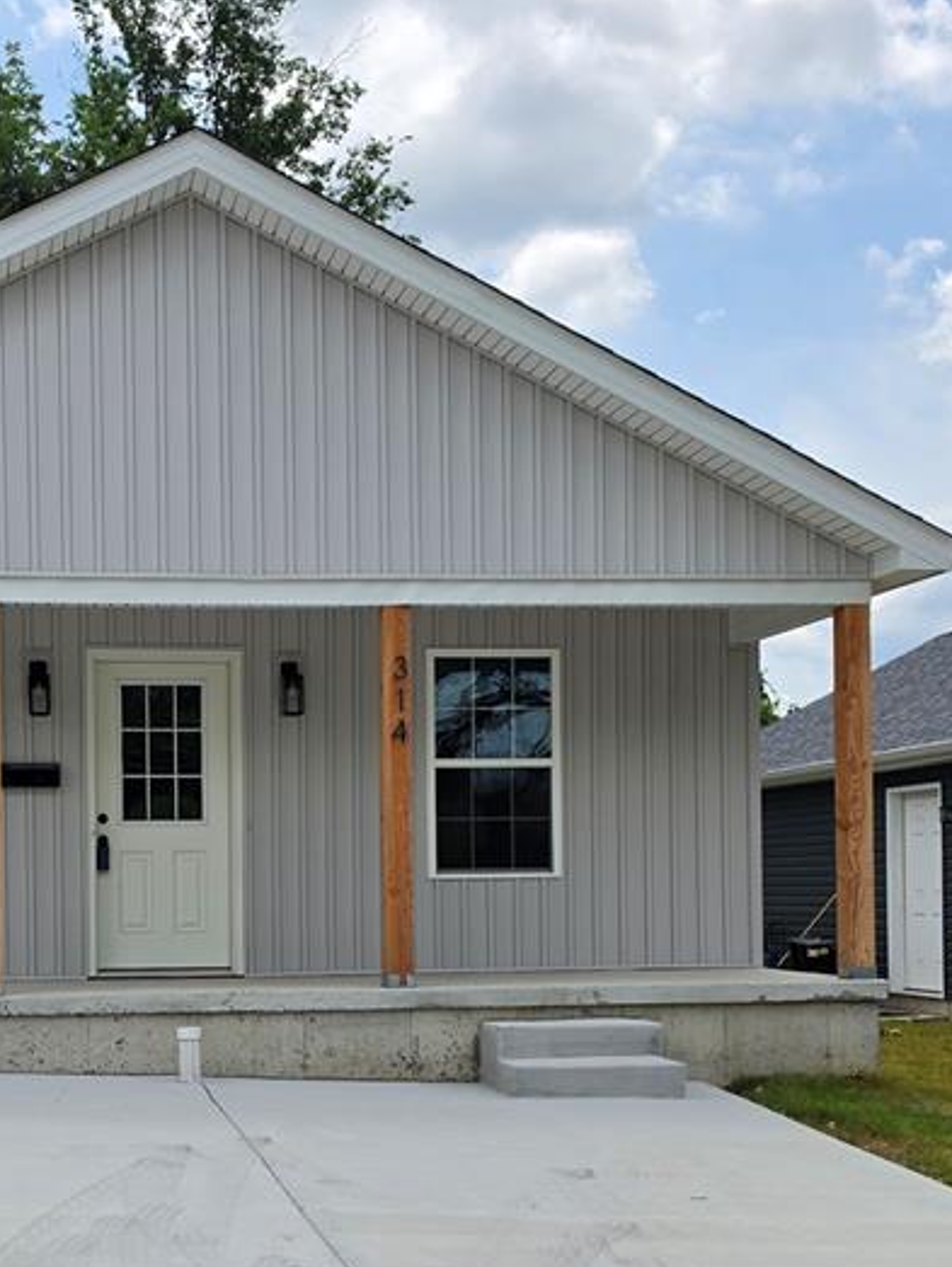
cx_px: 148
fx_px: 1648
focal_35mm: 45
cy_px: 908
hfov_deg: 31.1
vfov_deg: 41.1
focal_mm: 6.5
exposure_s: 1/7622
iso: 64
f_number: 1.4
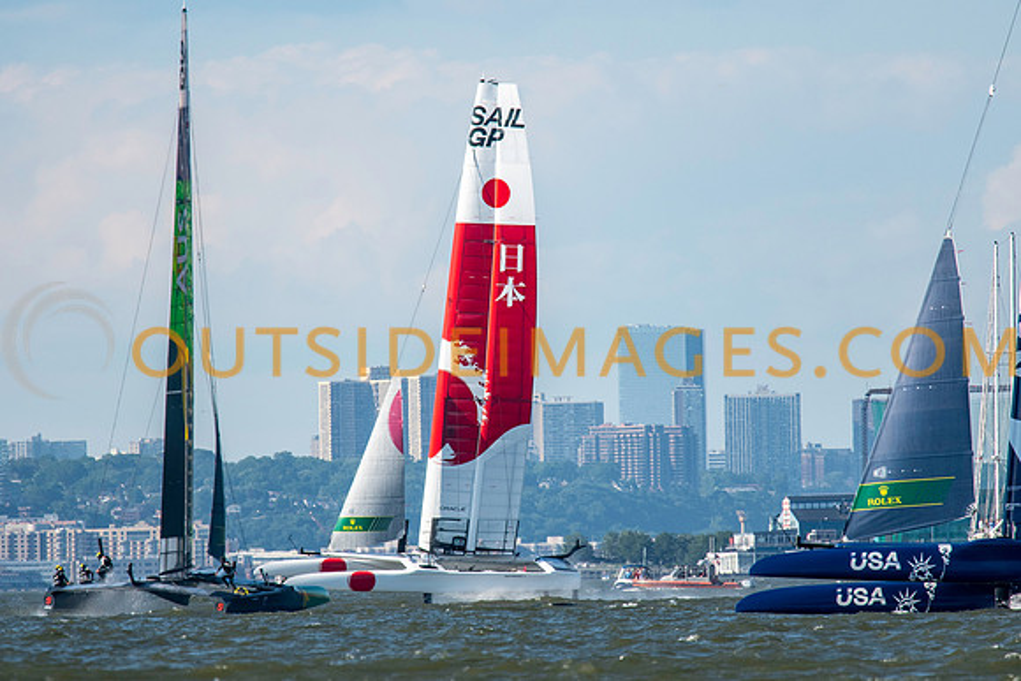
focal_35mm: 687
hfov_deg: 3.0
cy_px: 318
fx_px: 19484
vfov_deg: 2.0
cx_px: 475
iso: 500
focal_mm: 420
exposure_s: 1/2000
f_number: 5.6
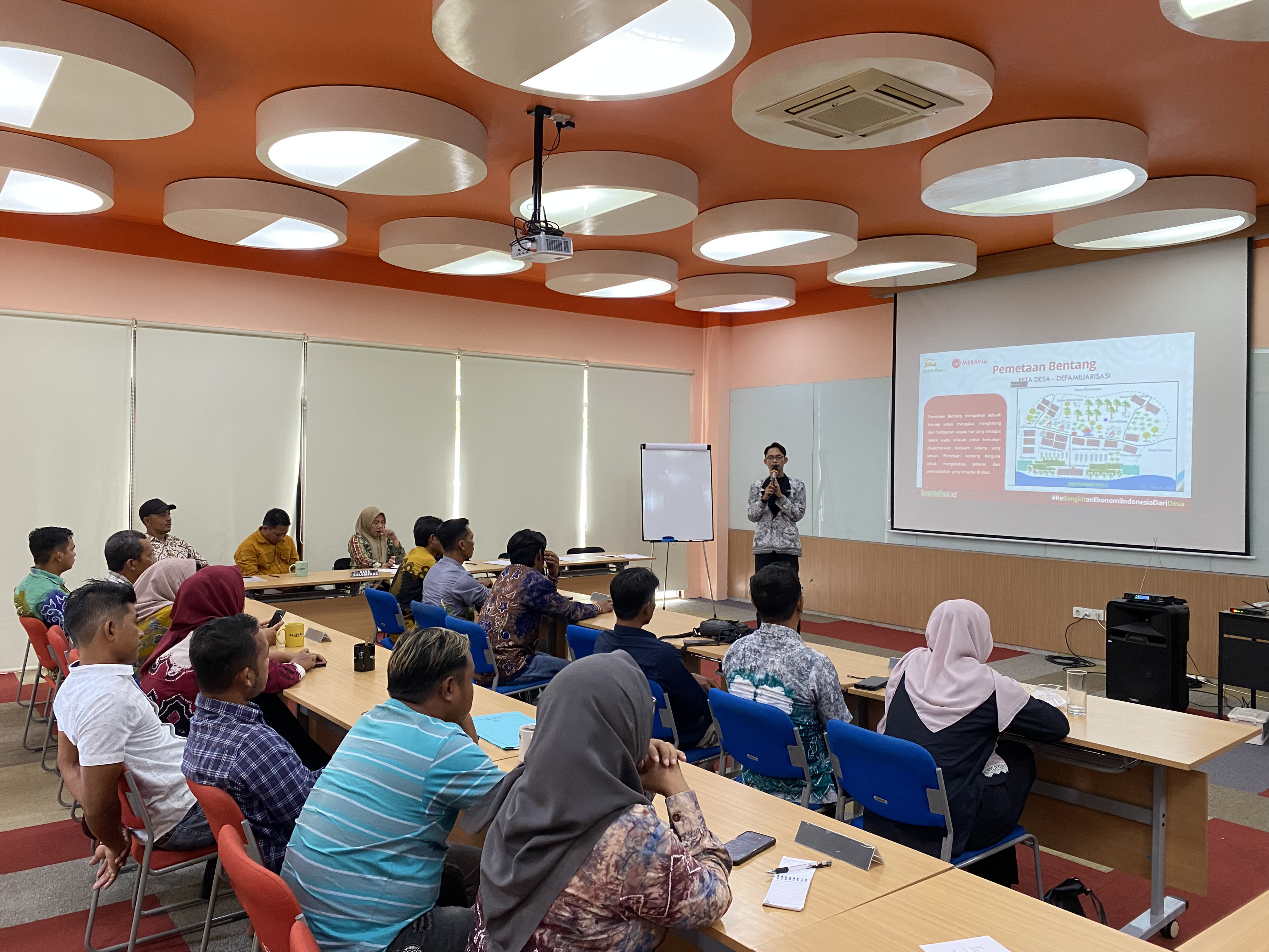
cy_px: 476
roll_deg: -0.9
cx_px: 634
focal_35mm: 26
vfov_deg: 53.1
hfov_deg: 67.3
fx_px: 953
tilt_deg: -0.9
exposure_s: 1/60
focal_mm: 4.25
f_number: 1.8
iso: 160
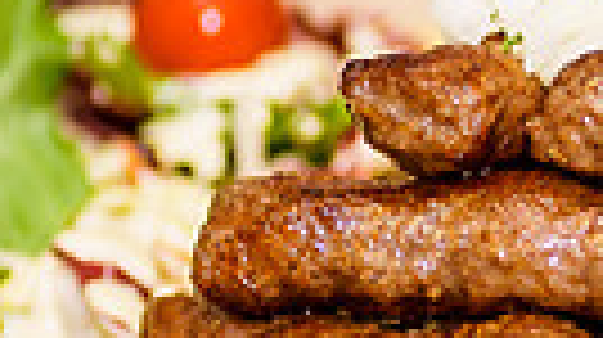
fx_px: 7171
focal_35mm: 449
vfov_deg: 2.7
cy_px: 87
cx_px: 578
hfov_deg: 4.8
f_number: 1.8
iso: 100
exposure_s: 1/125
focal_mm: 85
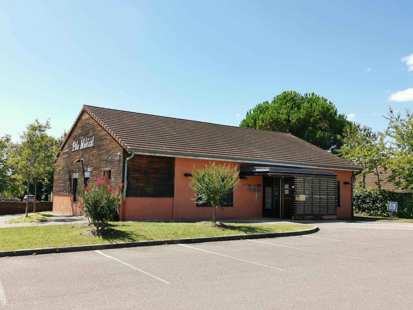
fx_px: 406
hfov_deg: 54.0
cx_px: 206
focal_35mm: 34
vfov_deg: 41.8
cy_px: 155
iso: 50
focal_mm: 5.58
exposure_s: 1/1120
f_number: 1.8
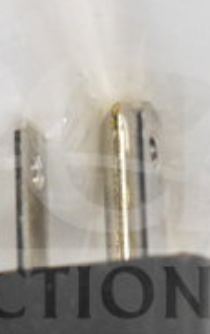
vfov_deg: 8.6
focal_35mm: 244
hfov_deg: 5.4
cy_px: 191
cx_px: 64
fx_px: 2226
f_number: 5.3
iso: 5600
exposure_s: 1/80
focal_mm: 48
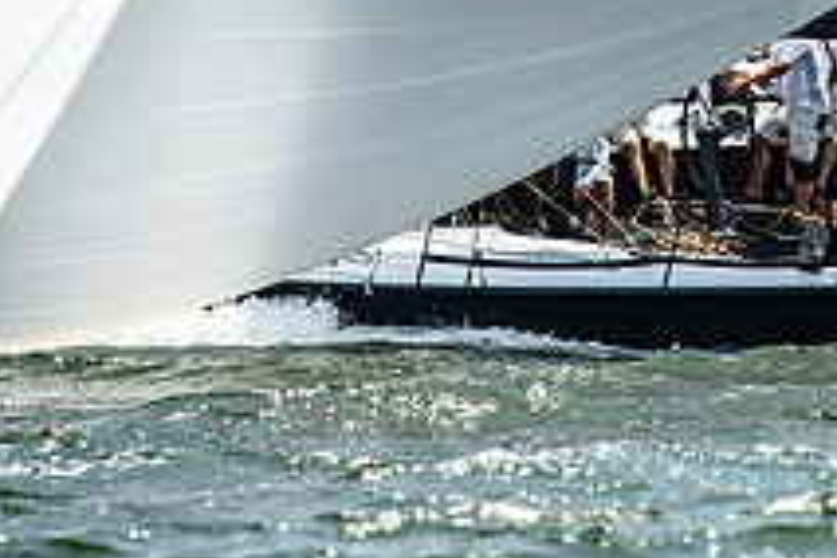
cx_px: 786
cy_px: -173
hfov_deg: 2.5
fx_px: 18971
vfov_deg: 1.7
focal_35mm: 816
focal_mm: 300
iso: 250
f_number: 5.6
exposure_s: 1/1600
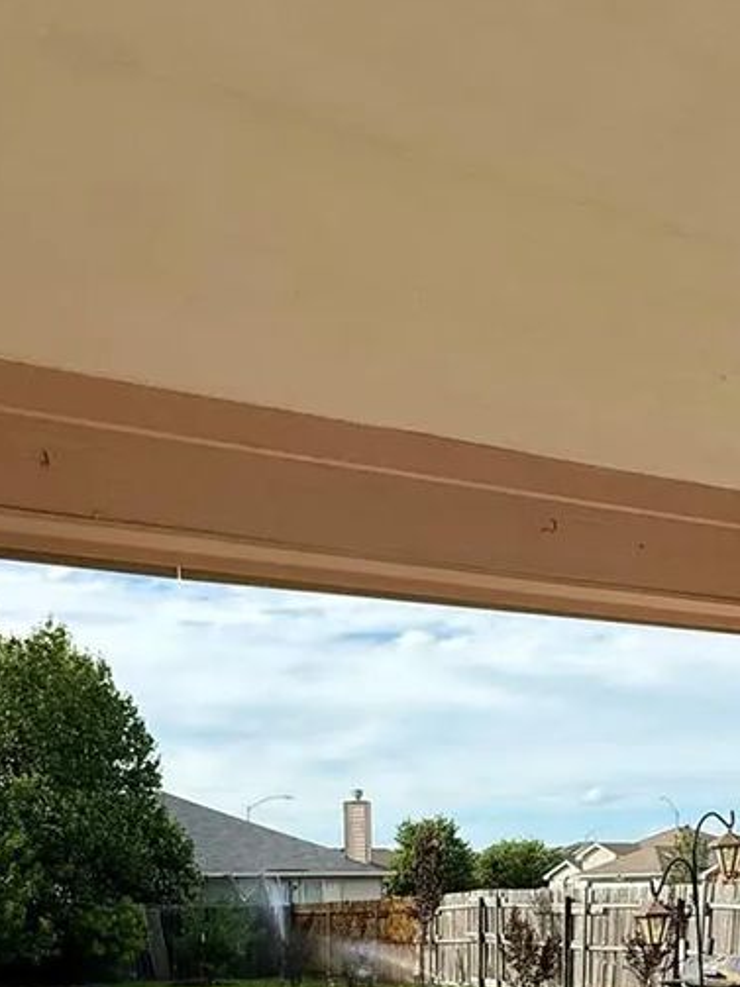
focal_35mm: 38
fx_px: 1084
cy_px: 1049
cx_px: 365
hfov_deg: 37.7
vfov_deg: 40.8
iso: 50
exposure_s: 1/1259
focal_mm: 2.22
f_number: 2.2
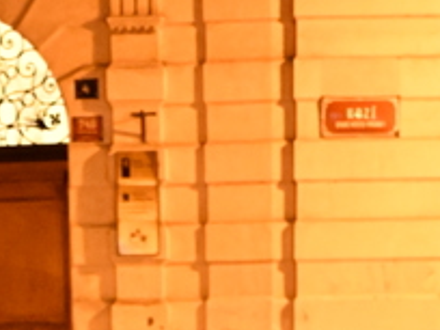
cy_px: 875
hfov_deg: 11.9
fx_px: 2110
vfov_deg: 8.0
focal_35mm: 166
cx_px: 205
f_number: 2.8
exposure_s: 1/20
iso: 12800
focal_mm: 34
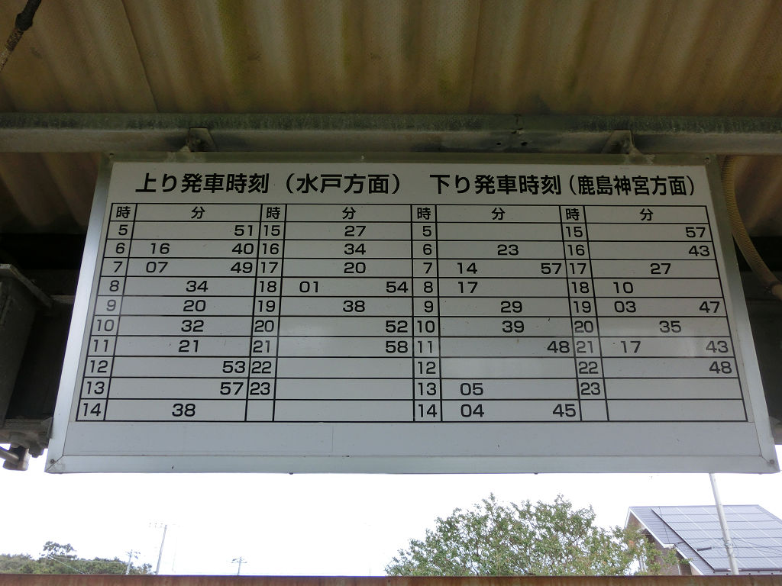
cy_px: 293
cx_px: 391
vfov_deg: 49.7
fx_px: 633
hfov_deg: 63.4
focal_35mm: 28
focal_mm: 5
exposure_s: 1/200
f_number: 3
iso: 80
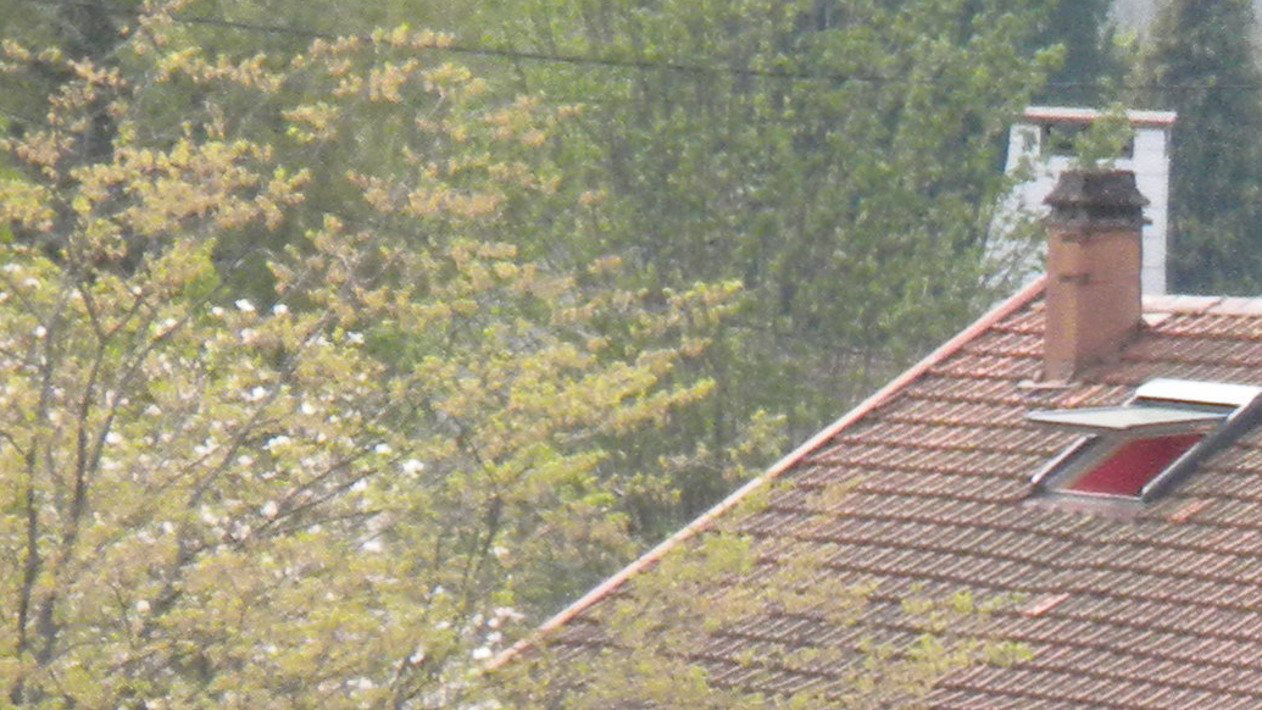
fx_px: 33528
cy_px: 977
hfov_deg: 2.2
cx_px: 2192
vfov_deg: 1.2
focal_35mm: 1002
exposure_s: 1/387
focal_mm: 42.1
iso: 265
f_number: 5.2
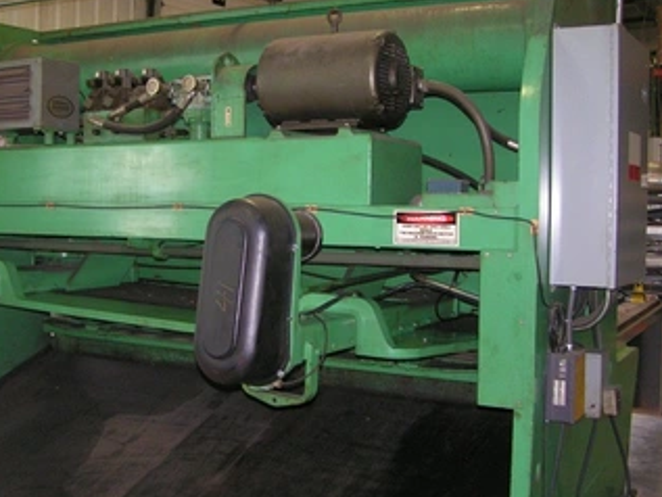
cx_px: 271
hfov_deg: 39.5
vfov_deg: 30.2
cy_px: 215
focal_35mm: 48
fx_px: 918
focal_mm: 5.8
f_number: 2.8
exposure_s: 1/40
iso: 200
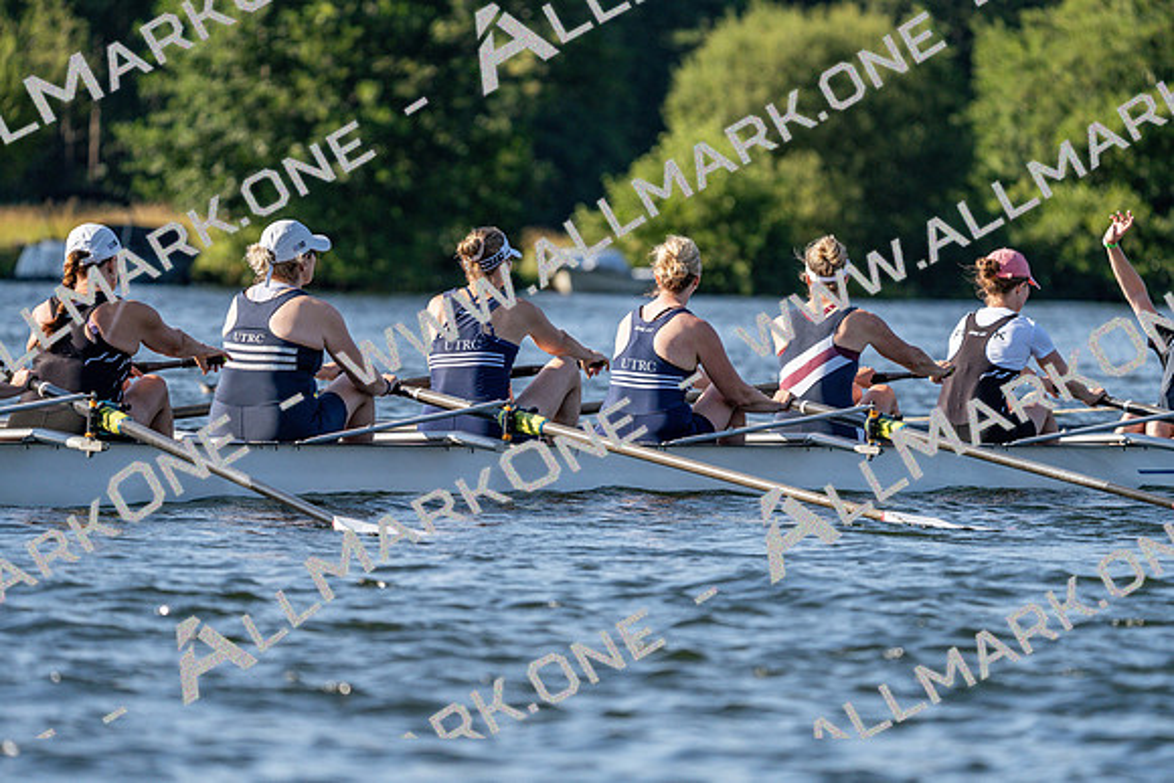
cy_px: 392
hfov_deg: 6.0
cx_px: 587
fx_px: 11220
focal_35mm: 344
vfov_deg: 4.0
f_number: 6.3
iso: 400
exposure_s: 1/1600
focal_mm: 344
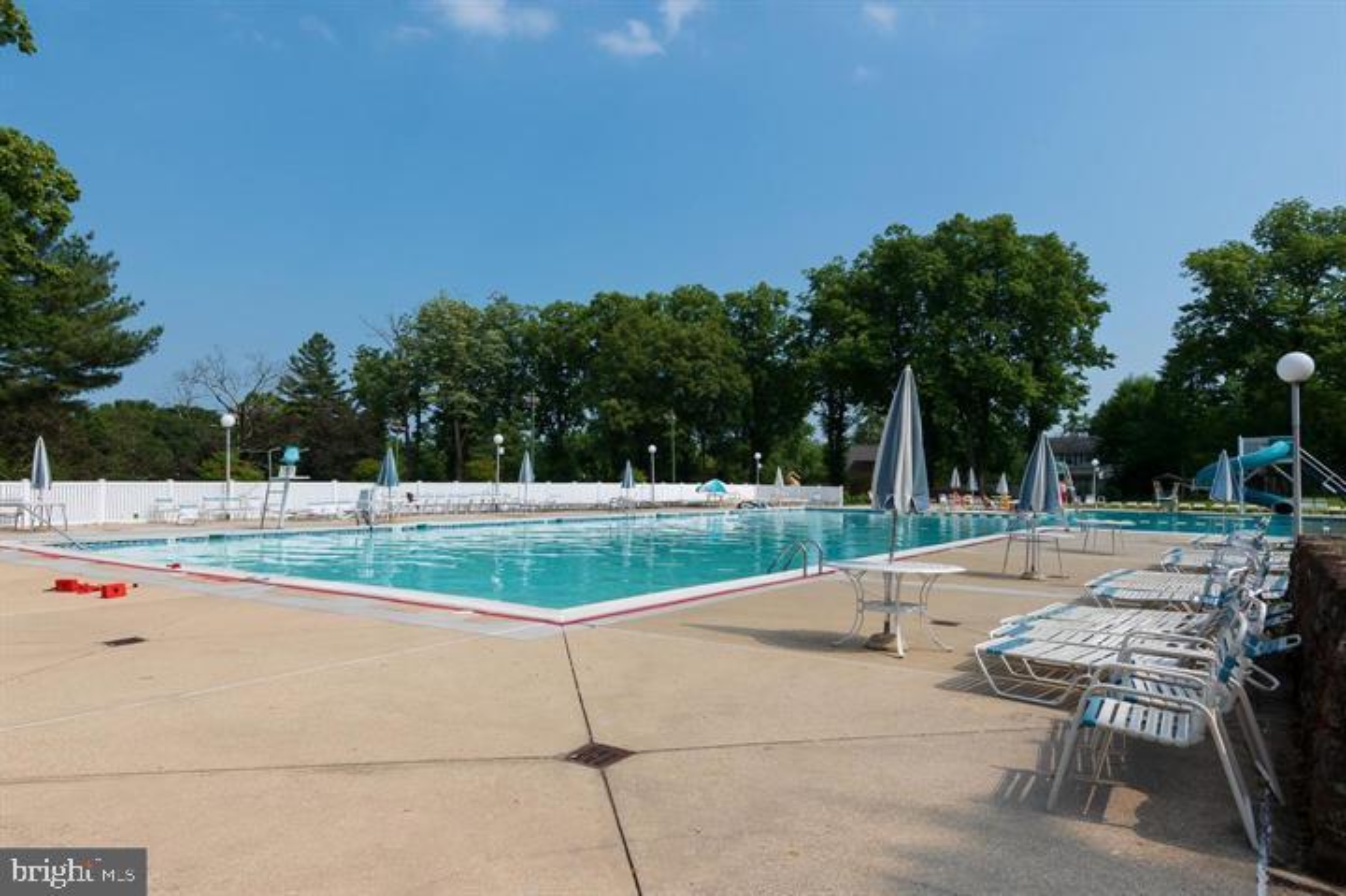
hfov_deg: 78.6
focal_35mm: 22
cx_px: 673
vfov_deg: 57.2
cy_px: 448
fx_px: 822
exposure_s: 1/250
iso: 250
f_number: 16
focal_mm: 22
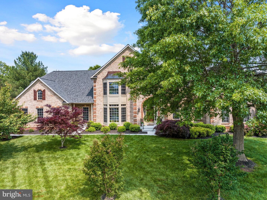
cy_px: 100
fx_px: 185
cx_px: 134
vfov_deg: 56.8
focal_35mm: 24
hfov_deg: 71.6
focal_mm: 12.29
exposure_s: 1/120
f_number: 4
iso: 100
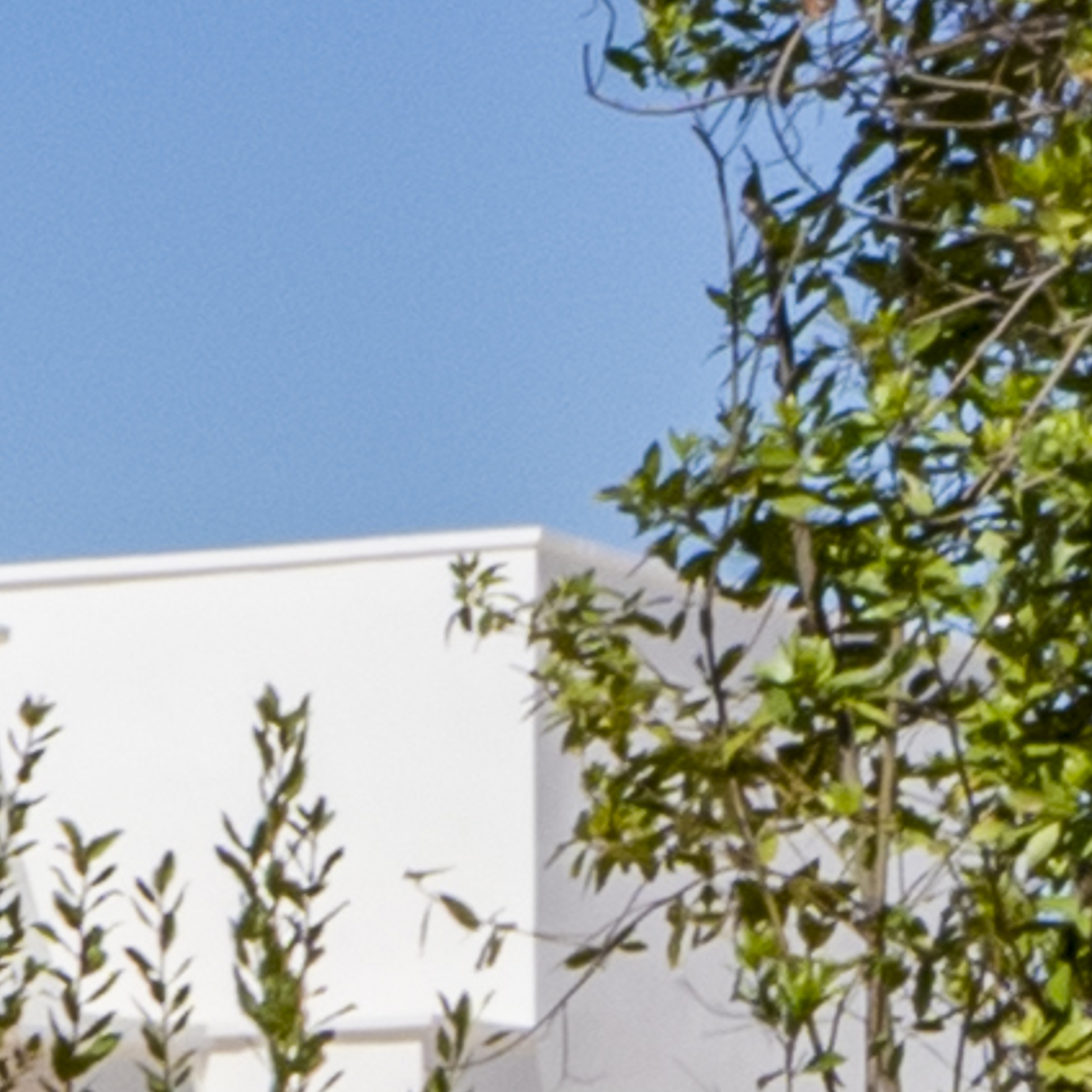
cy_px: 1581
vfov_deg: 6.1
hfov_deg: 5.3
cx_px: -3433
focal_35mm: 286
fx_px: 10207
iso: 200
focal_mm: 21
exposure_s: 1/1600
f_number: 8
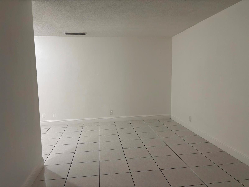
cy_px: 94
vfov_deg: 53.1
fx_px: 187
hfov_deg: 67.3
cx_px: 124
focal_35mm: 26
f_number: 1.6
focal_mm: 5.96
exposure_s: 1/60
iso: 125
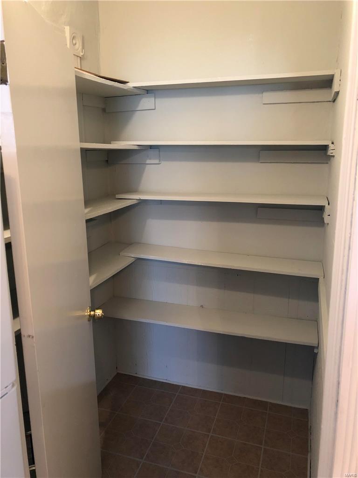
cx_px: 179
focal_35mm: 29
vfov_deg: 61.7
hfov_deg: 48.2
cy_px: 239
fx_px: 400
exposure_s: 1/13
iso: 100
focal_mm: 3.99
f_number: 1.8
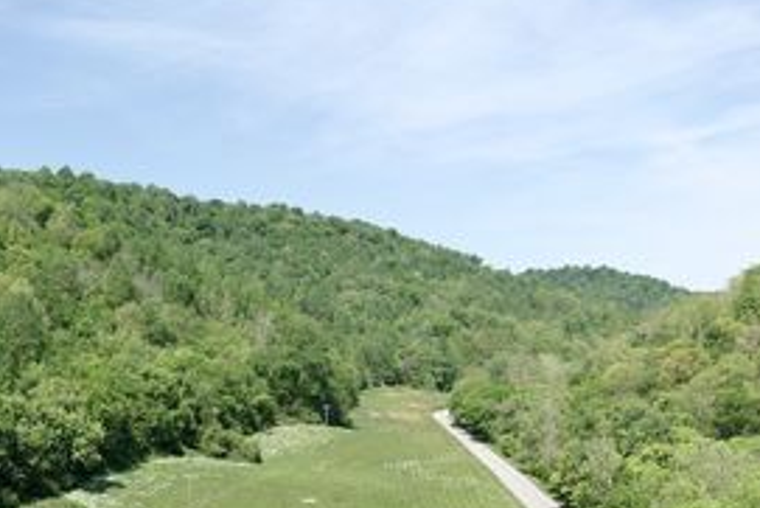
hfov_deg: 41.6
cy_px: 487
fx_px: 972
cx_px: 205
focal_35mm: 46
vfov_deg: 27.8
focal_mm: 8.67
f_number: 1.8
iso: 140
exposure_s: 1/2000
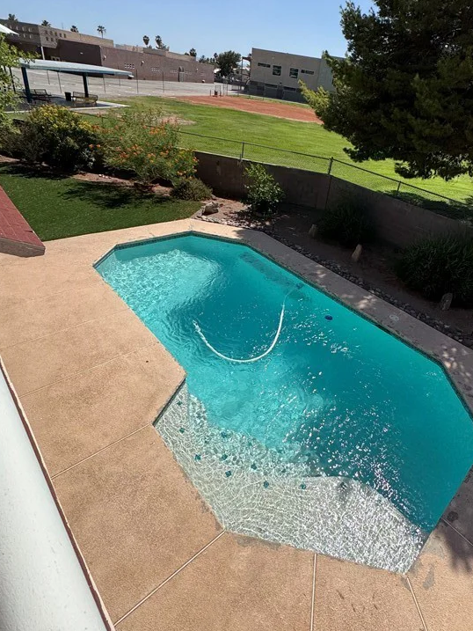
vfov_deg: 81.4
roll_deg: -9.6
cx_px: 296
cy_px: 281
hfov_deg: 65.0
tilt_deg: -27.4
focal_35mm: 20
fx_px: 364
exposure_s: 1/2770
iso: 50
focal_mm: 2.22
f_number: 2.2
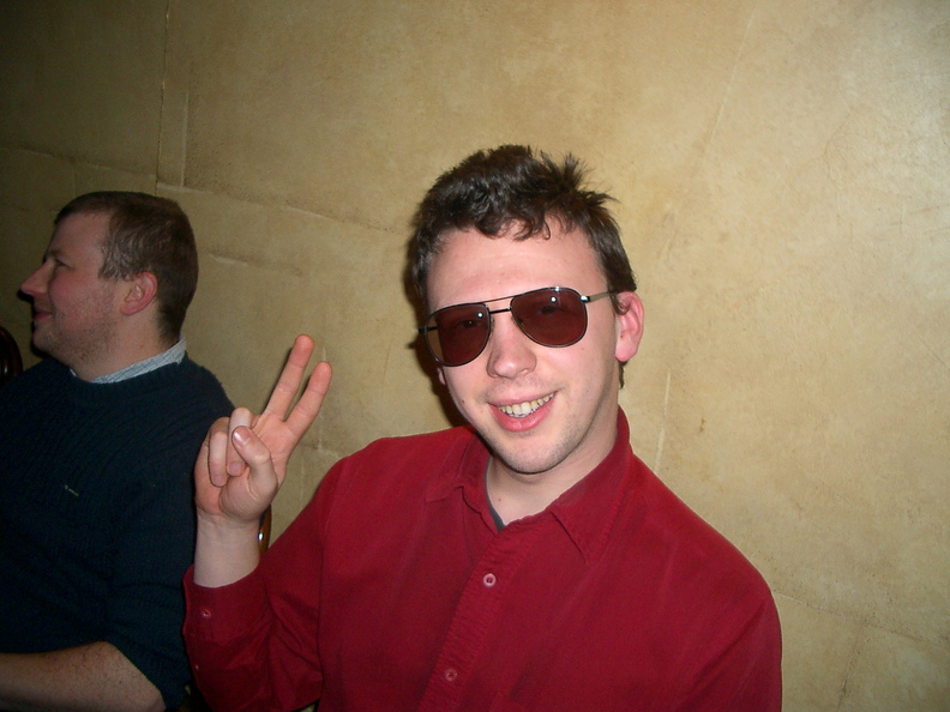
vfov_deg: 40.7
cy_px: 356
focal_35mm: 35
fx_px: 961
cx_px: 475
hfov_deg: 52.6
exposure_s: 1/40
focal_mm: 5.8
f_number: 2.6
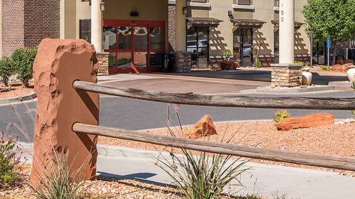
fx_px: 584
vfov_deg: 18.8
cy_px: -12
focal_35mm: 62
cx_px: 213
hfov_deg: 33.7
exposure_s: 1/160
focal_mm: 24
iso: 100
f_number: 8
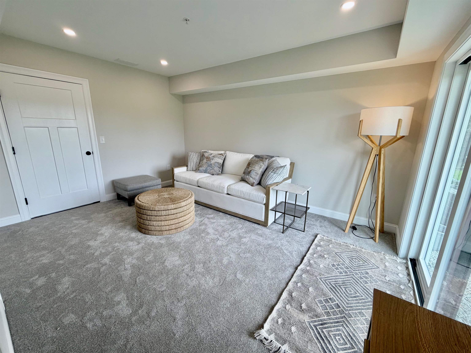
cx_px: 236
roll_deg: +0.6
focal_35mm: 14
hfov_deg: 102.1
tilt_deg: -13.2
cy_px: 176
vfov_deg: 85.7
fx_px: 190
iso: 64
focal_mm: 2.22
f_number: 2.2
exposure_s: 1/120
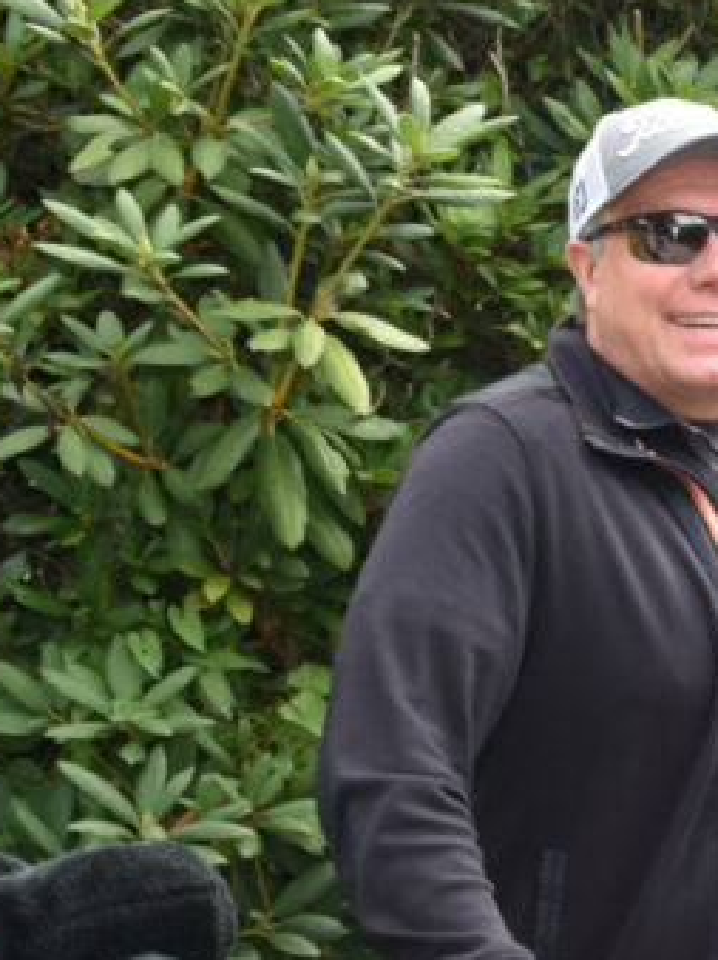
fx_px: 3877
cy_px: 669
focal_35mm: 140
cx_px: 1320
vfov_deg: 14.1
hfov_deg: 10.0
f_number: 6.3
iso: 100
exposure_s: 1/160
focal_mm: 32
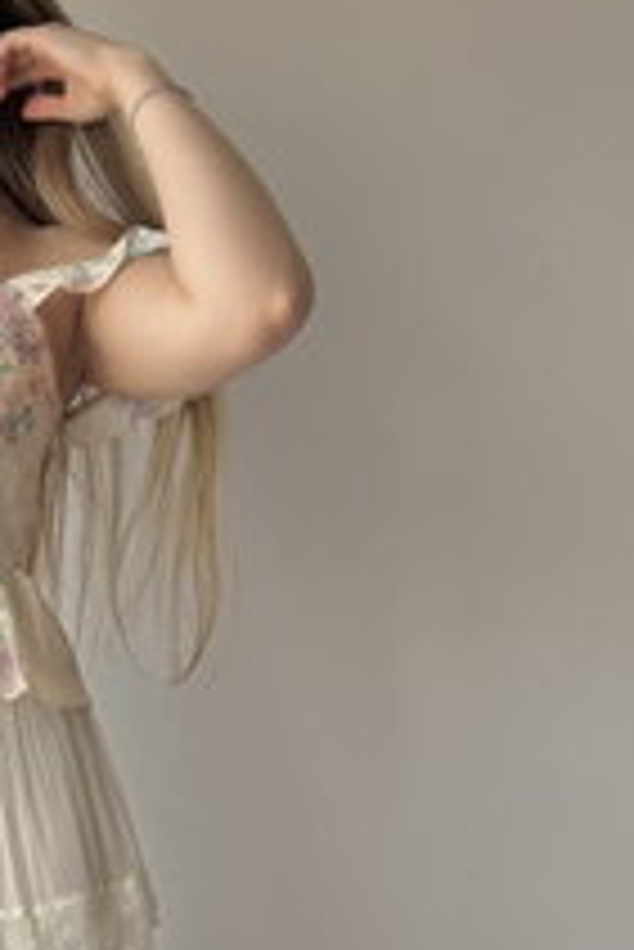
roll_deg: +0.2
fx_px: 1661
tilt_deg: +0.4
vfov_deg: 31.0
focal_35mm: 63
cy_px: 772
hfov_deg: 20.3
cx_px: -108
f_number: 1.78
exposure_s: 1/593
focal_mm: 6.76
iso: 80
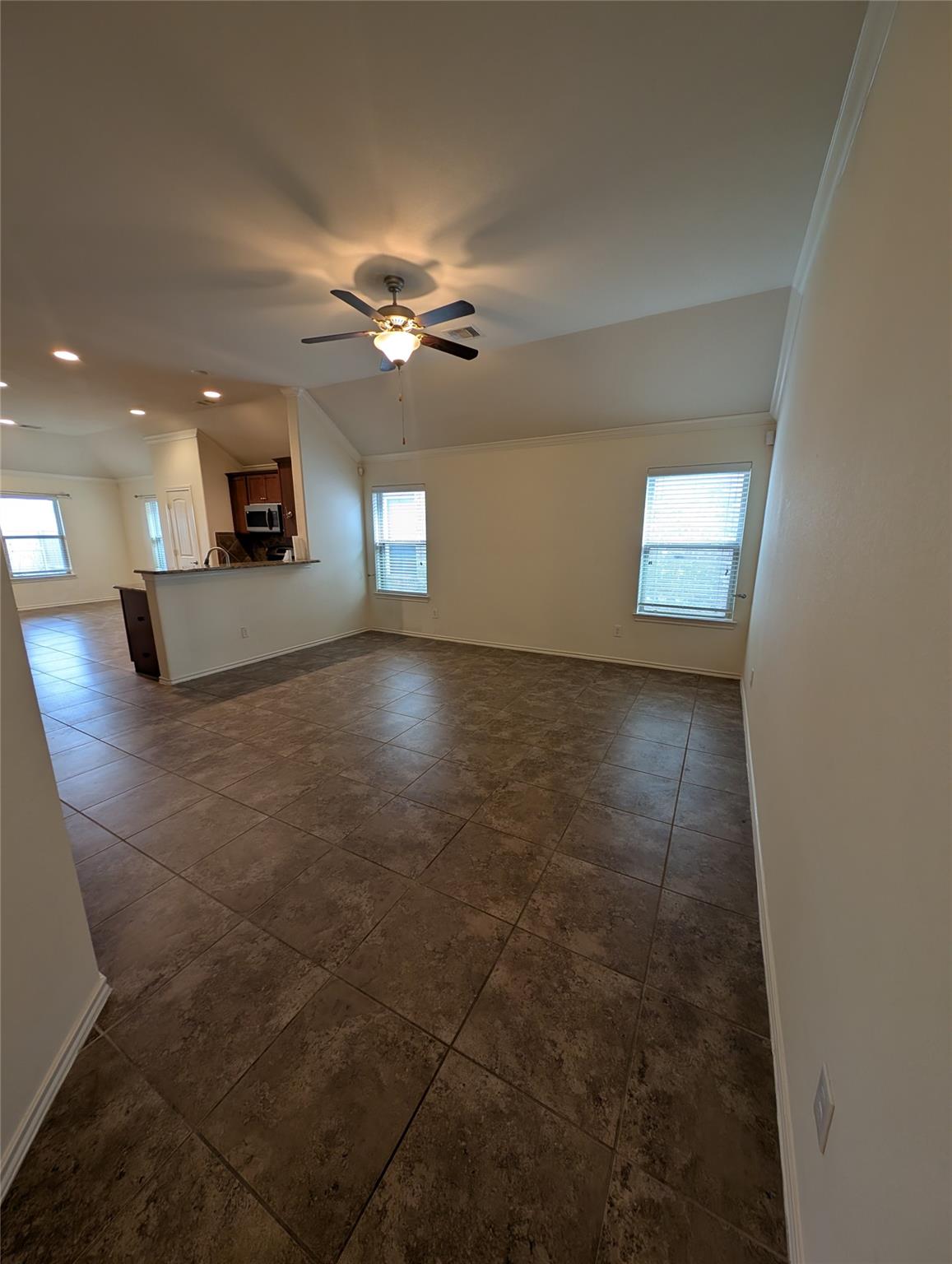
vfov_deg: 110.4
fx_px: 439
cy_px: 632
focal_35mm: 12
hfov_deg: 94.7
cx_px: 476
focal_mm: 2.23
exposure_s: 1/40
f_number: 1.95
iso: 95
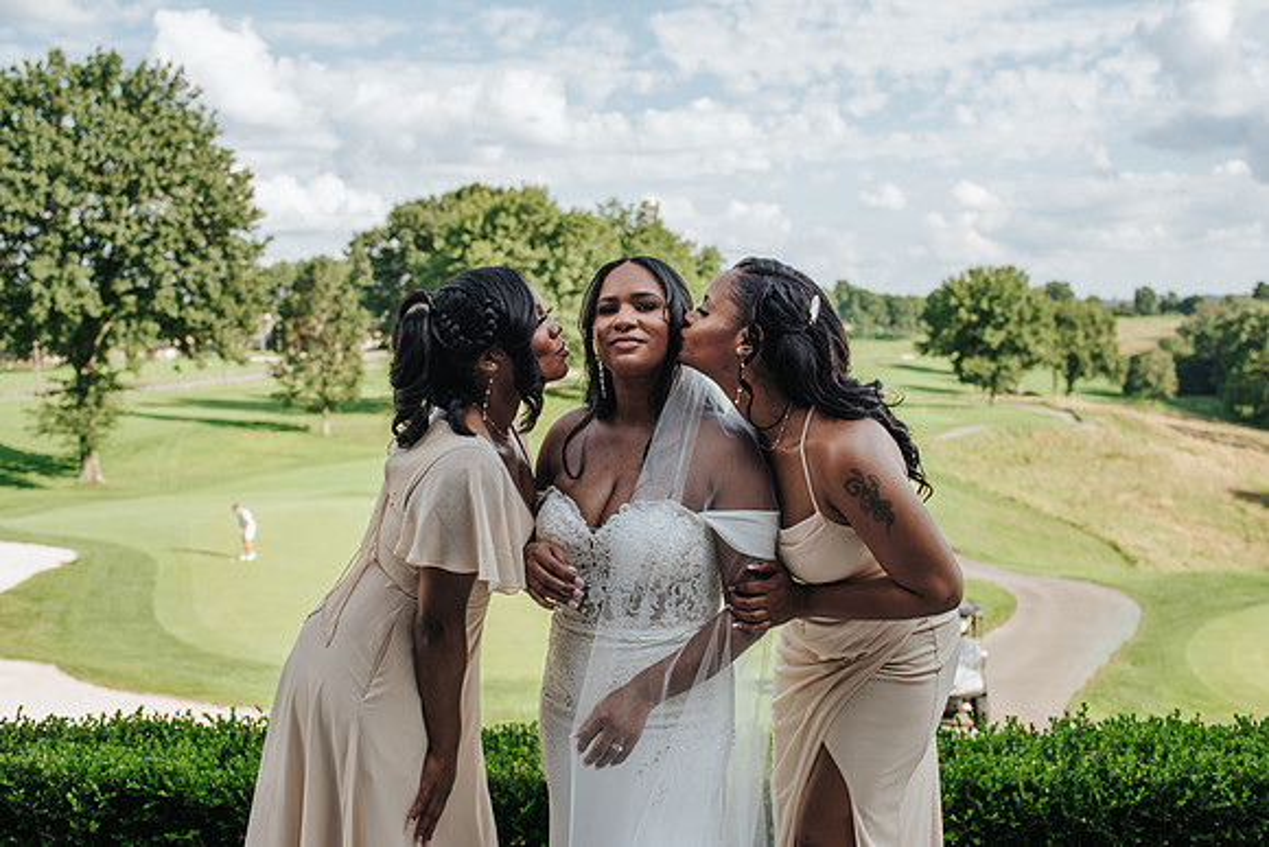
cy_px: 376
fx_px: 1407
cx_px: 649
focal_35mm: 40
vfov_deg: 33.5
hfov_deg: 48.5
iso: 100
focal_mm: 35
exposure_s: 1/400
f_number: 3.5
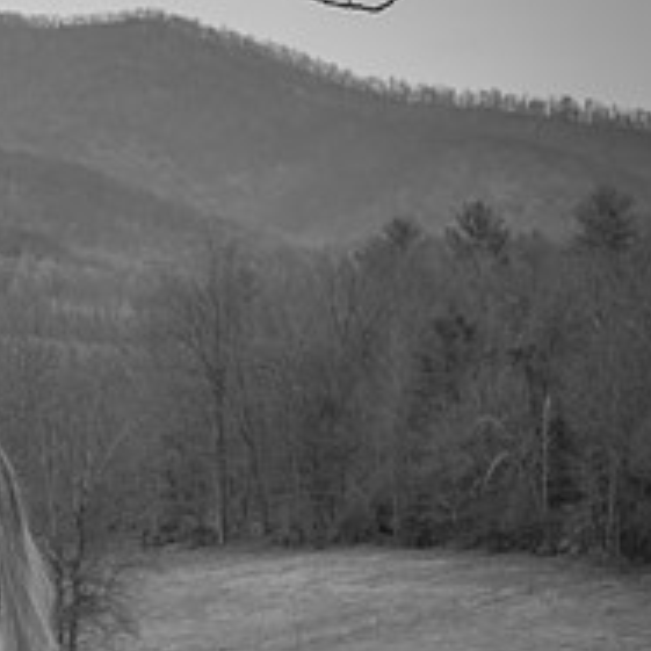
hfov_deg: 9.9
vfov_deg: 10.0
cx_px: -82
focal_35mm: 175
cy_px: 533
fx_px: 3723
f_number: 6.7
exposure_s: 1/180
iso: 140
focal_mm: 38
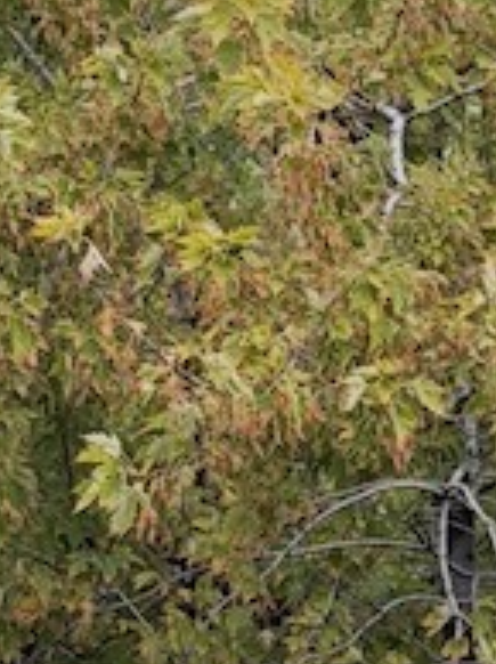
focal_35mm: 254
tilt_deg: +15.6
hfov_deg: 5.8
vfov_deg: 7.7
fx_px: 4863
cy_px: 763
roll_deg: -0.9
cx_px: 776
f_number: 1.78
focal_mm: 6.76
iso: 64
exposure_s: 1/182
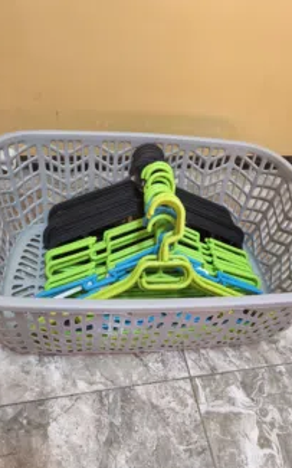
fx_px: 382
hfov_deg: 41.8
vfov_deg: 62.9
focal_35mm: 30
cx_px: 151
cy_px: 236
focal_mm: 5.35
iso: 1000
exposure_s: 1/33.3
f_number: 1.7
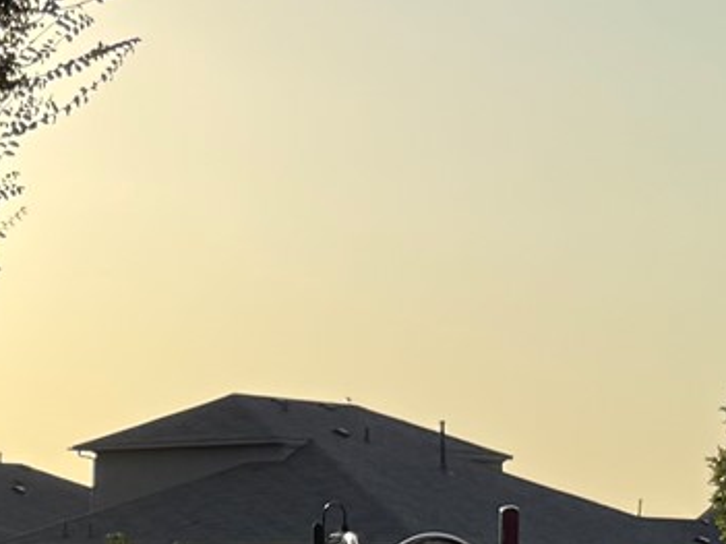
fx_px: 2935
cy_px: 678
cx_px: -1284
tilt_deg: -0.4
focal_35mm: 140
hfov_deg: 10.8
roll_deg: -0.8
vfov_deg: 10.4
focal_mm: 6.76
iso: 80
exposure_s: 1/4673
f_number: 1.78
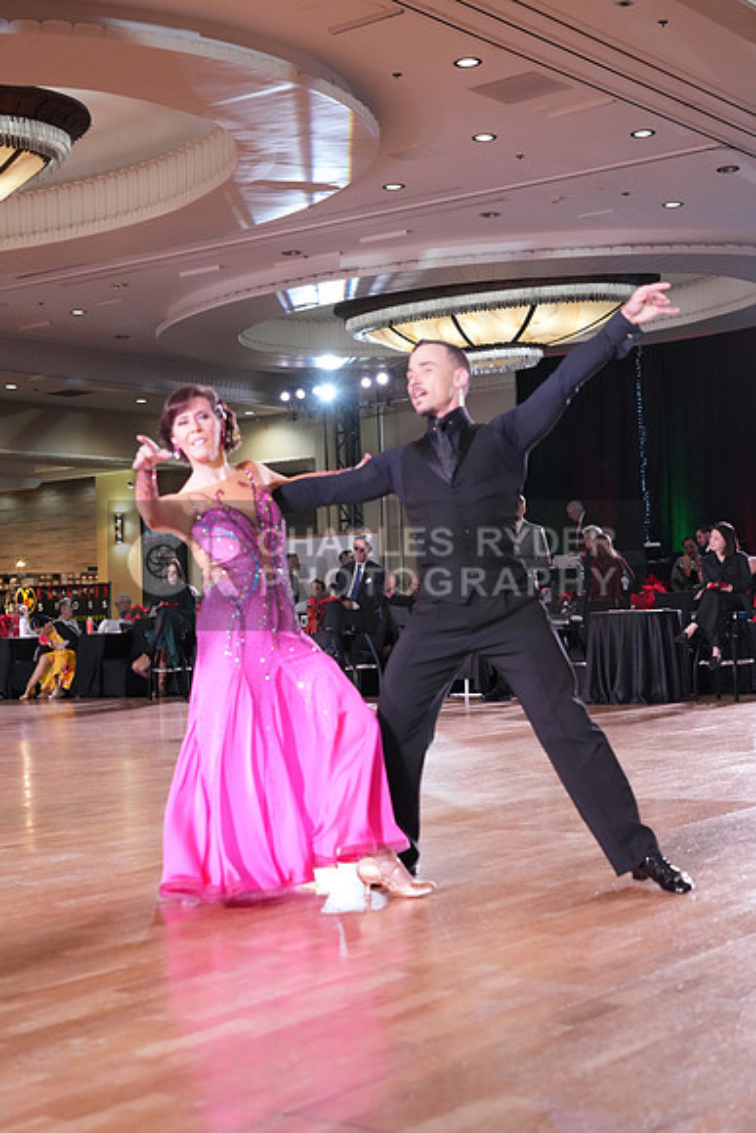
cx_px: 378
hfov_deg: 25.1
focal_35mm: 54
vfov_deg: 36.9
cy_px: 566
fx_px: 1700
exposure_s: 1/320
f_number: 4.5
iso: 5000
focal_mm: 54
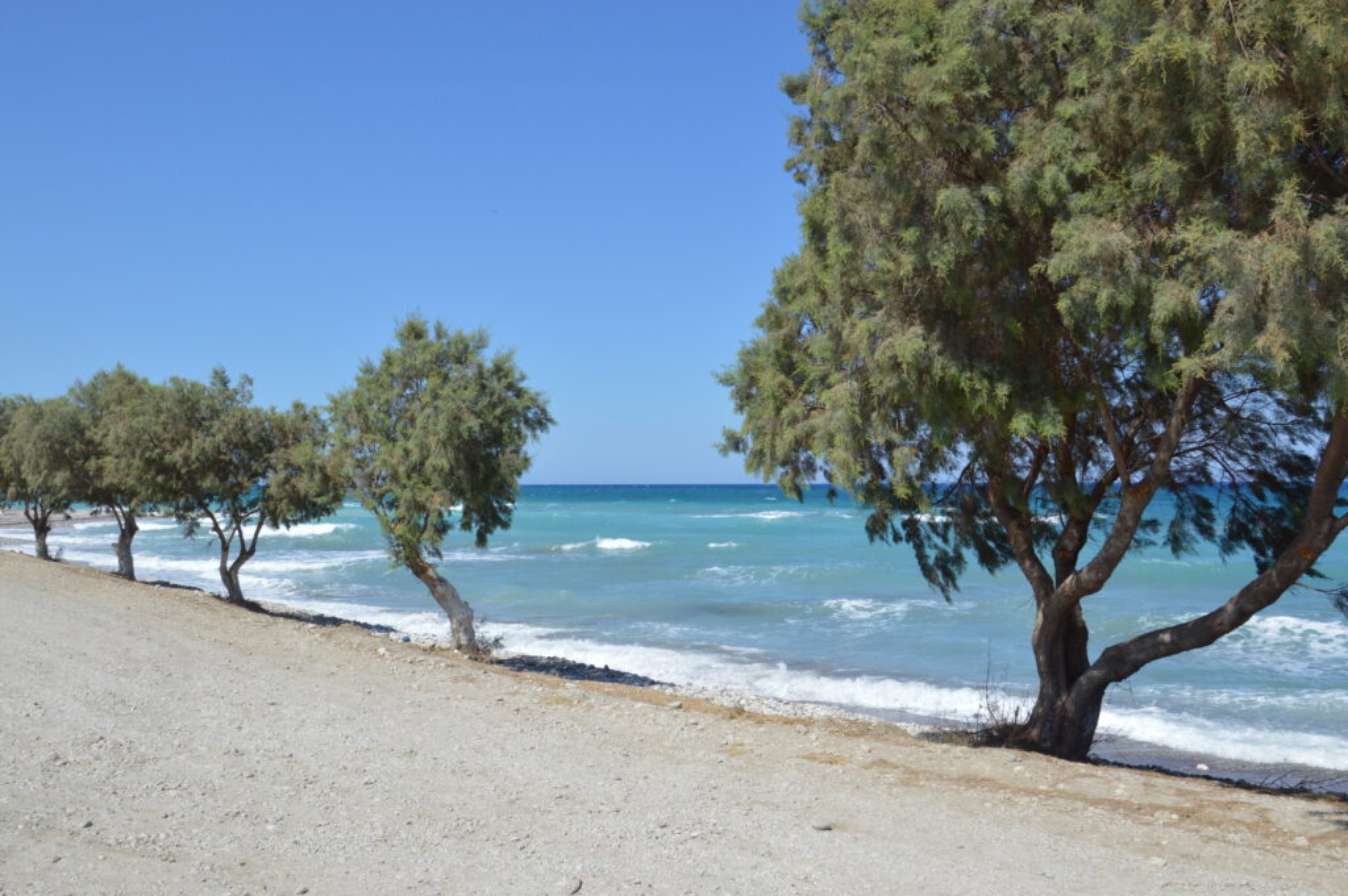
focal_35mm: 32
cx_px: 674
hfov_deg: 59.5
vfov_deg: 41.6
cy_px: 448
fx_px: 1179
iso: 400
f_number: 13
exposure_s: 1/640
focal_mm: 21
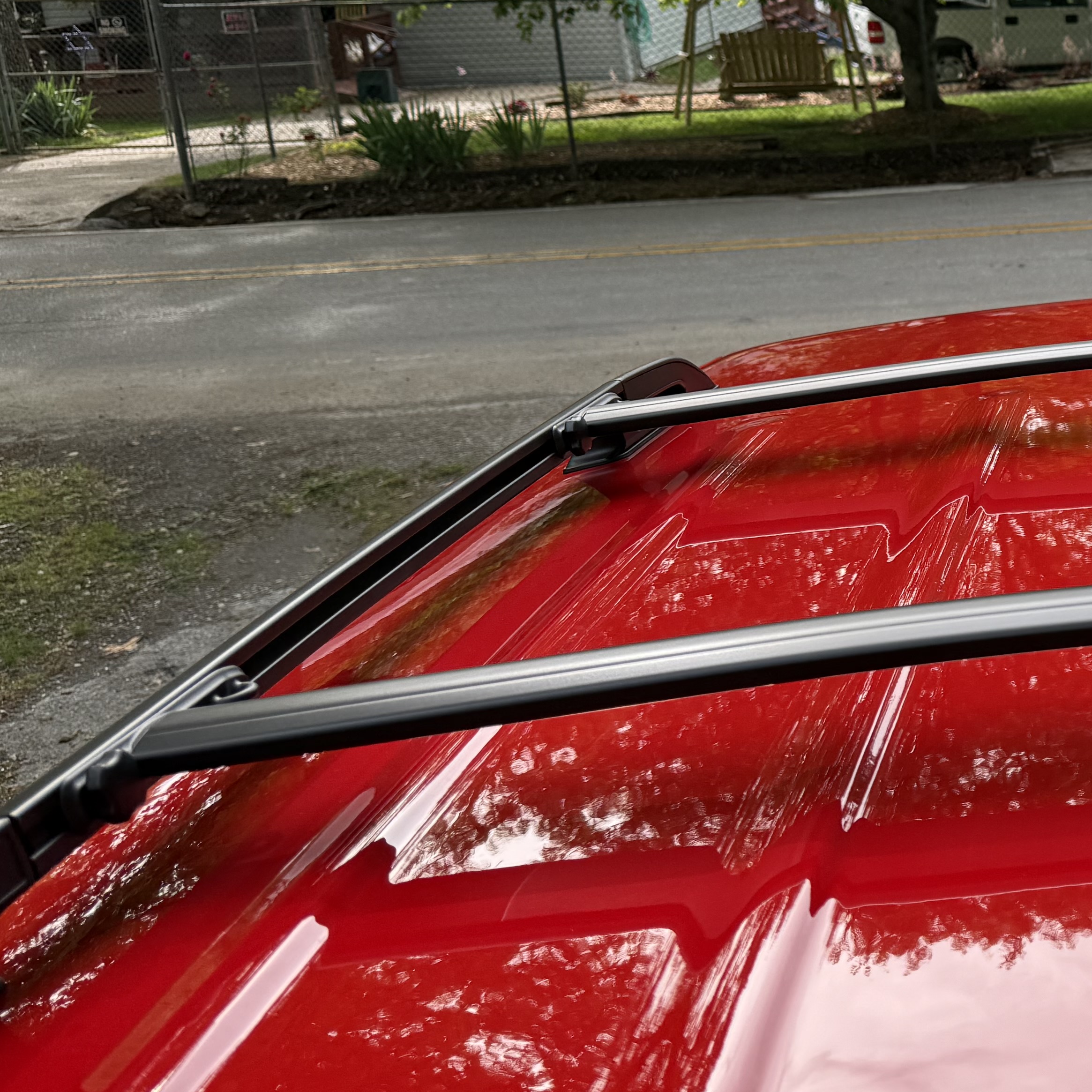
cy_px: 430
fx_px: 1856
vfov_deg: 32.7
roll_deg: +1.6
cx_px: 1324
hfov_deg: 28.4
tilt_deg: -16.6
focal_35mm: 52
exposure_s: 1/831
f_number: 1.78
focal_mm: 6.76
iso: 80
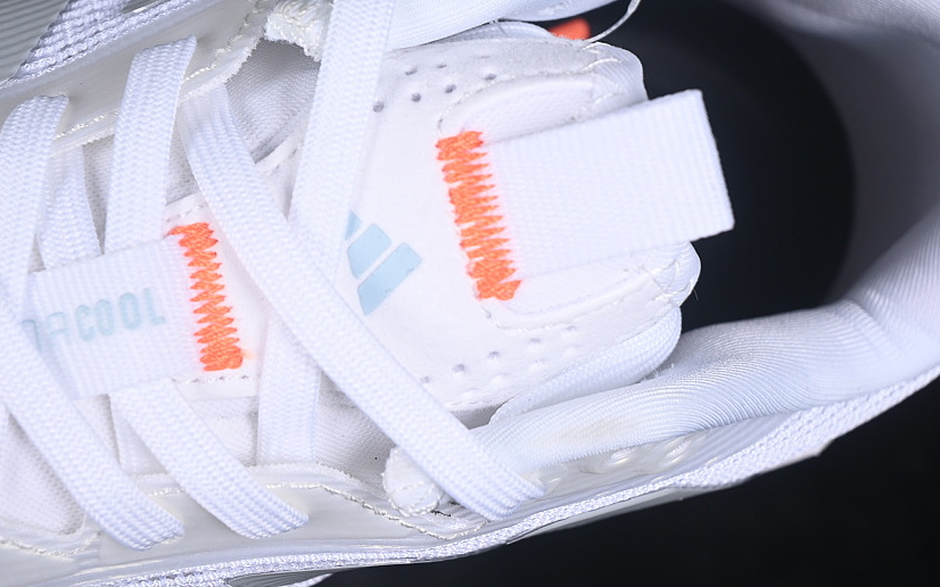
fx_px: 2561
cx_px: 356
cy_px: 266
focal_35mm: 100
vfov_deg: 13.1
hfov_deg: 20.8
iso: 160
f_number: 7.1
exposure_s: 1/80
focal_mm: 50
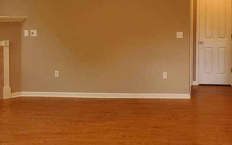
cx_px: 194
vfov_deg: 24.0
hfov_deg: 36.5
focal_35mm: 53
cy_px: 27
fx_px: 335
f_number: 2.4
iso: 200
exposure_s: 1/60
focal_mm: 4.3
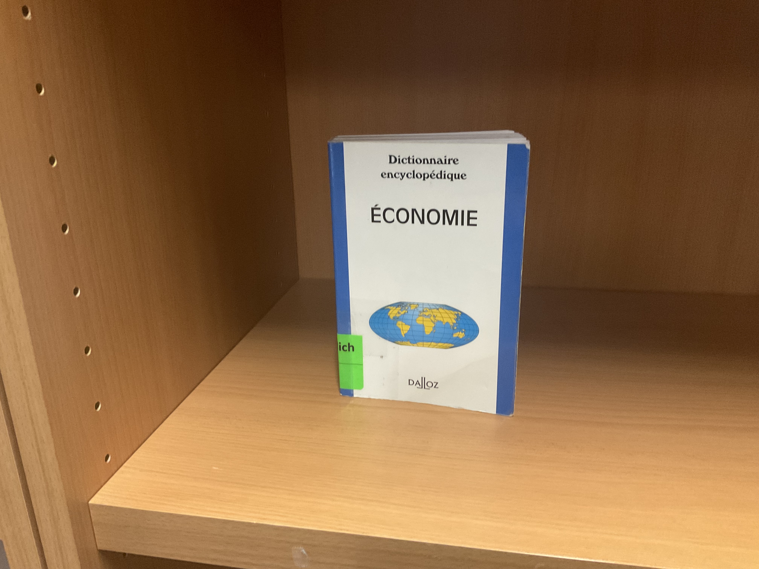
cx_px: 380
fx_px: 636
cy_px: 284
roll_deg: +1.3
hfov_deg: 61.7
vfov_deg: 48.2
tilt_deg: -19.4
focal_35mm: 29
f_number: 1.8
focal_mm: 3
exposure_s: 1/25
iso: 400
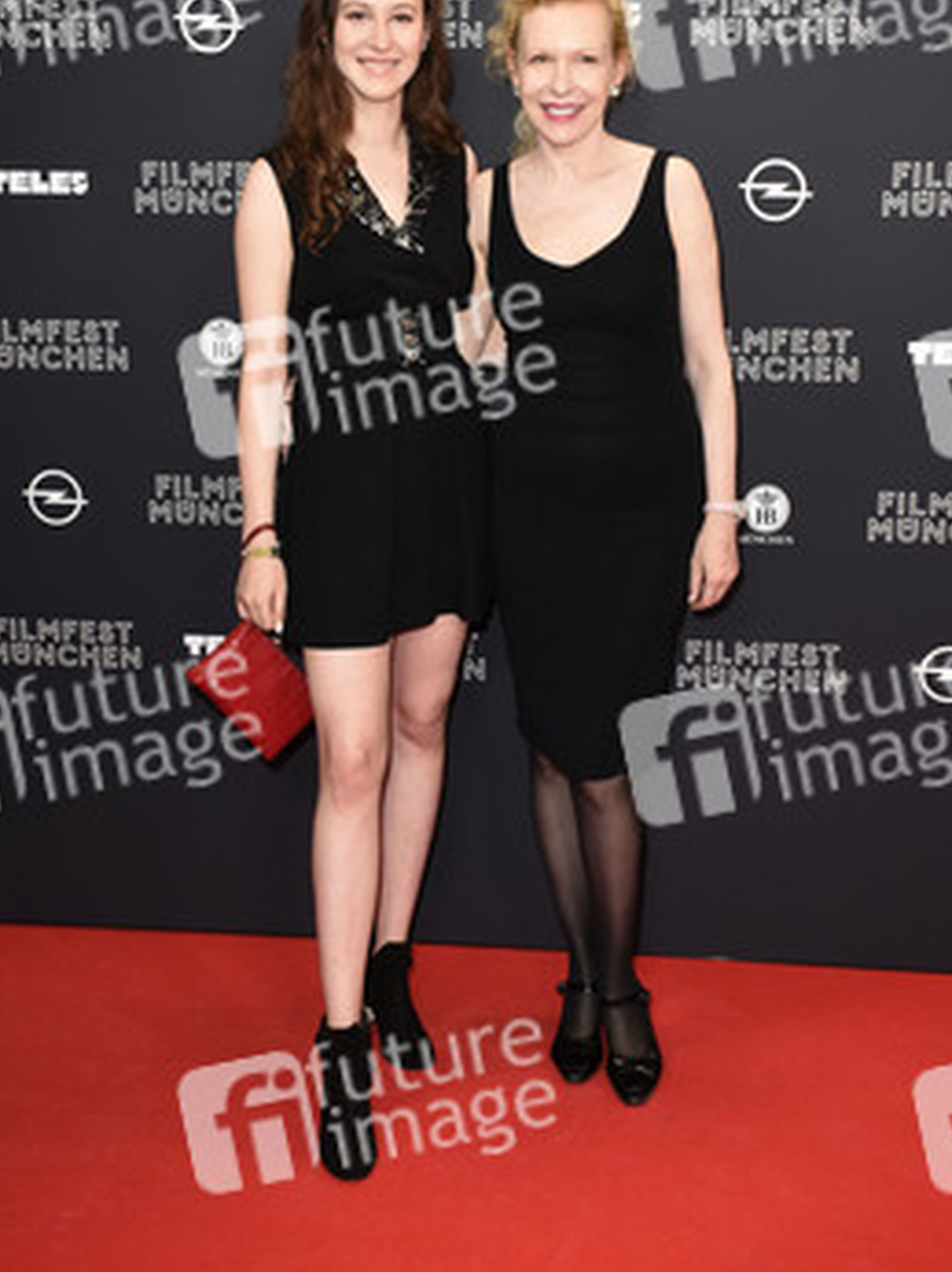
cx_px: 474
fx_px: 1836
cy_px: 555
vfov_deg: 38.2
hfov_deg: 29.1
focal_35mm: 50
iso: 640
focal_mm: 30
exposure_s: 1/125
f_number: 6.3
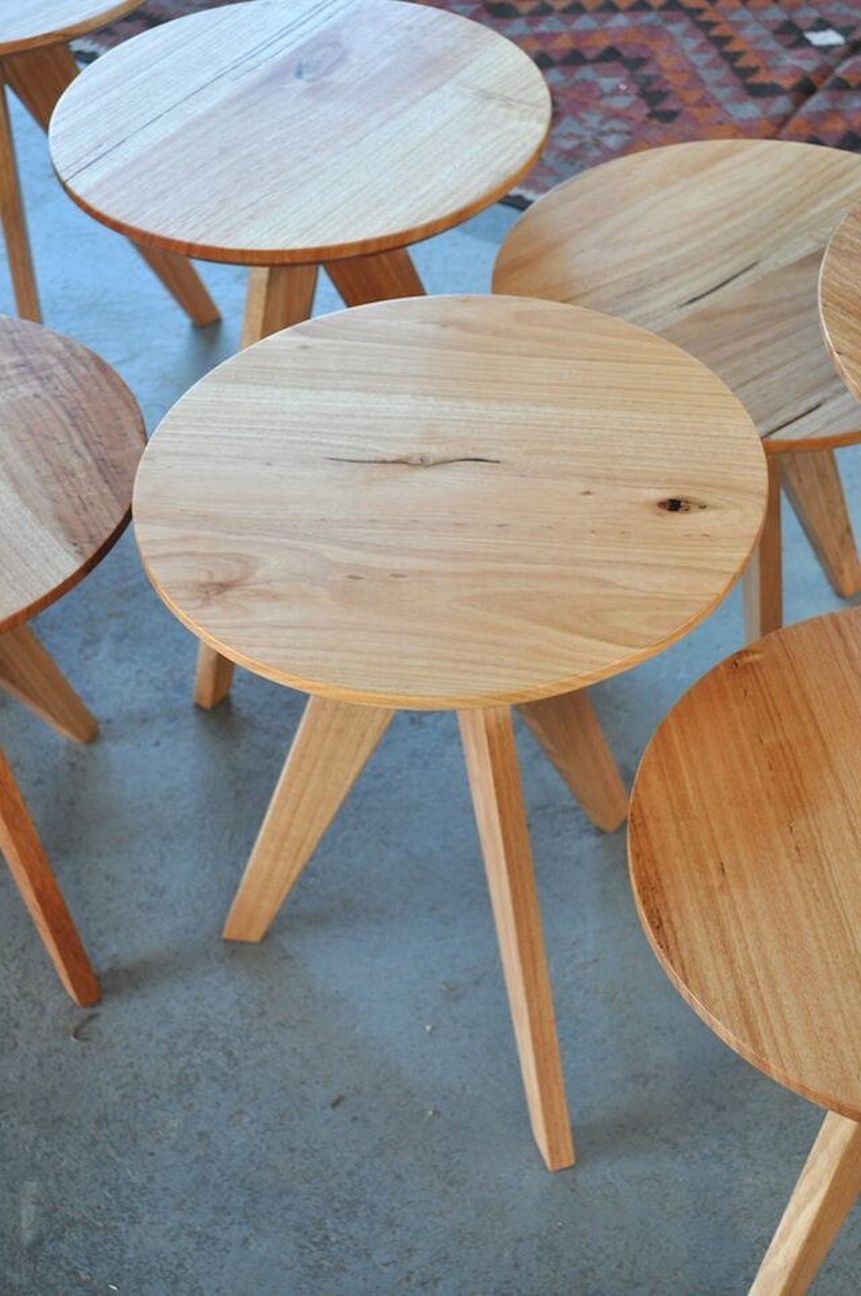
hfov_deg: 23.7
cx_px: 430
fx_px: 2051
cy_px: 648
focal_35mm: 57
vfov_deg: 35.1
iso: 800
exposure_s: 1/50
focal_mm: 38
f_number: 5
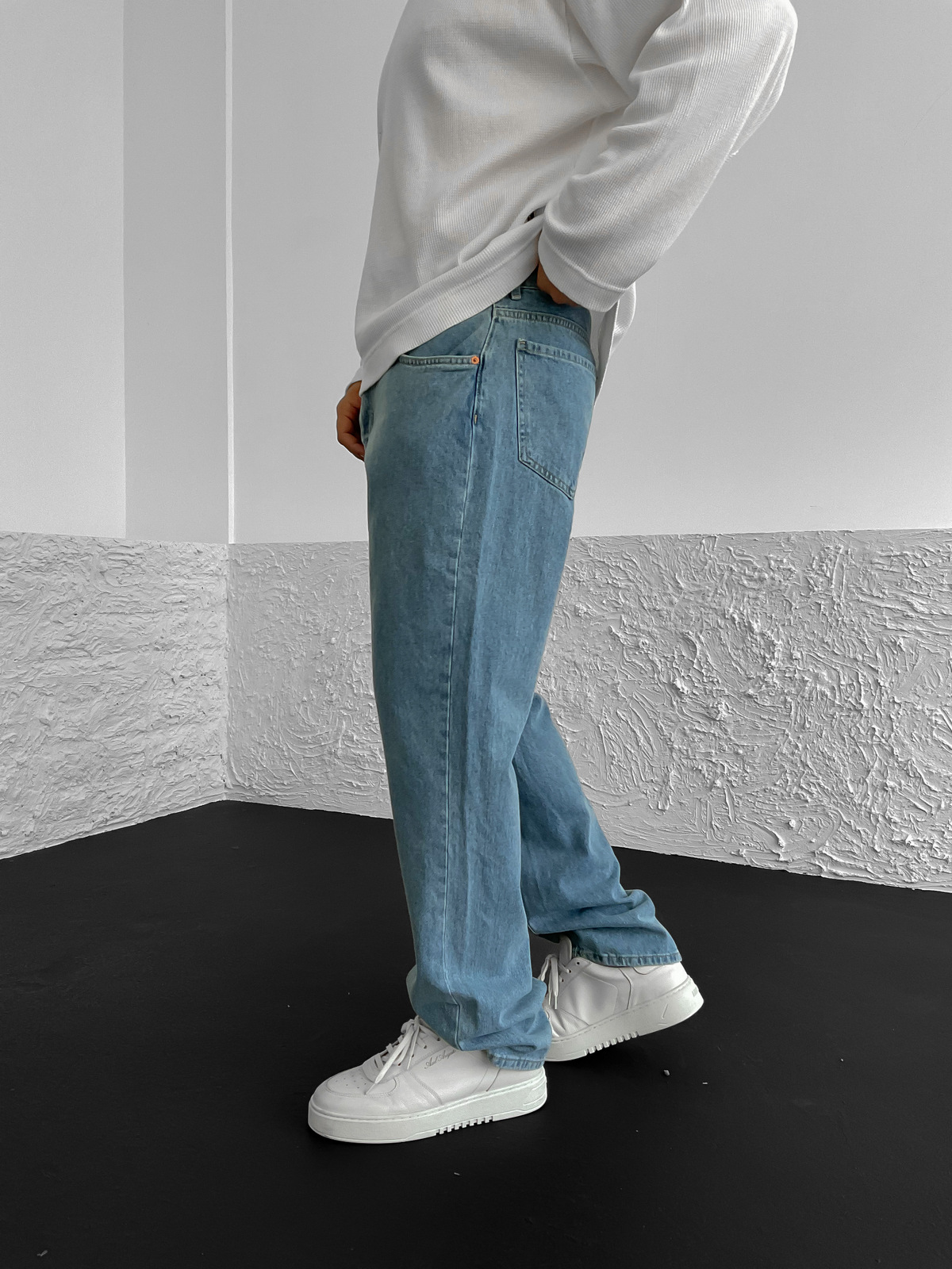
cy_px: 634
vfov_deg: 61.7
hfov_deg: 48.2
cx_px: 476
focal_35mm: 29
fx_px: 1063
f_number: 1.8
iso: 64
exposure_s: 1/110
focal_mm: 3
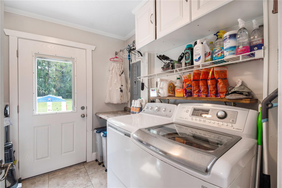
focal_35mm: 15
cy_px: 94
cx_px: 141
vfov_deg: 77.3
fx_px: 117
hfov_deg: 100.4
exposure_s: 1/125
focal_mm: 10
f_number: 9
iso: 250
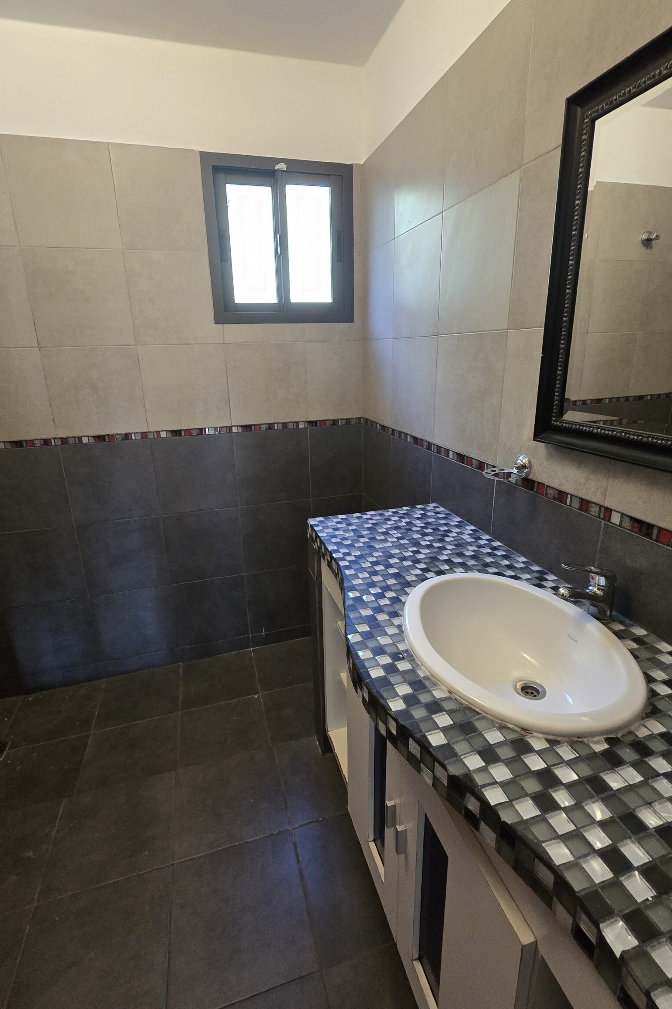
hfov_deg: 77.3
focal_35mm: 15
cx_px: 323
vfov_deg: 100.4
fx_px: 420
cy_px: 495
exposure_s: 1/60
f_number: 2.2
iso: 500
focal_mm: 2.2
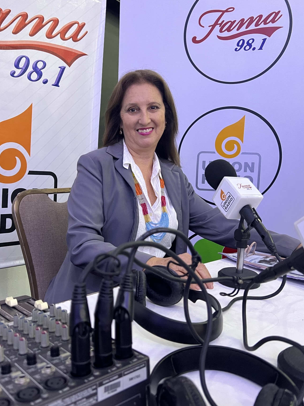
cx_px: 131
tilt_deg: -5.2
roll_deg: -1.4
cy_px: 192
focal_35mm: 31
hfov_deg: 45.3
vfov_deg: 58.3
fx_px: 363
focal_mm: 5.7
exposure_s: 1/40
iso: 400
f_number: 1.5
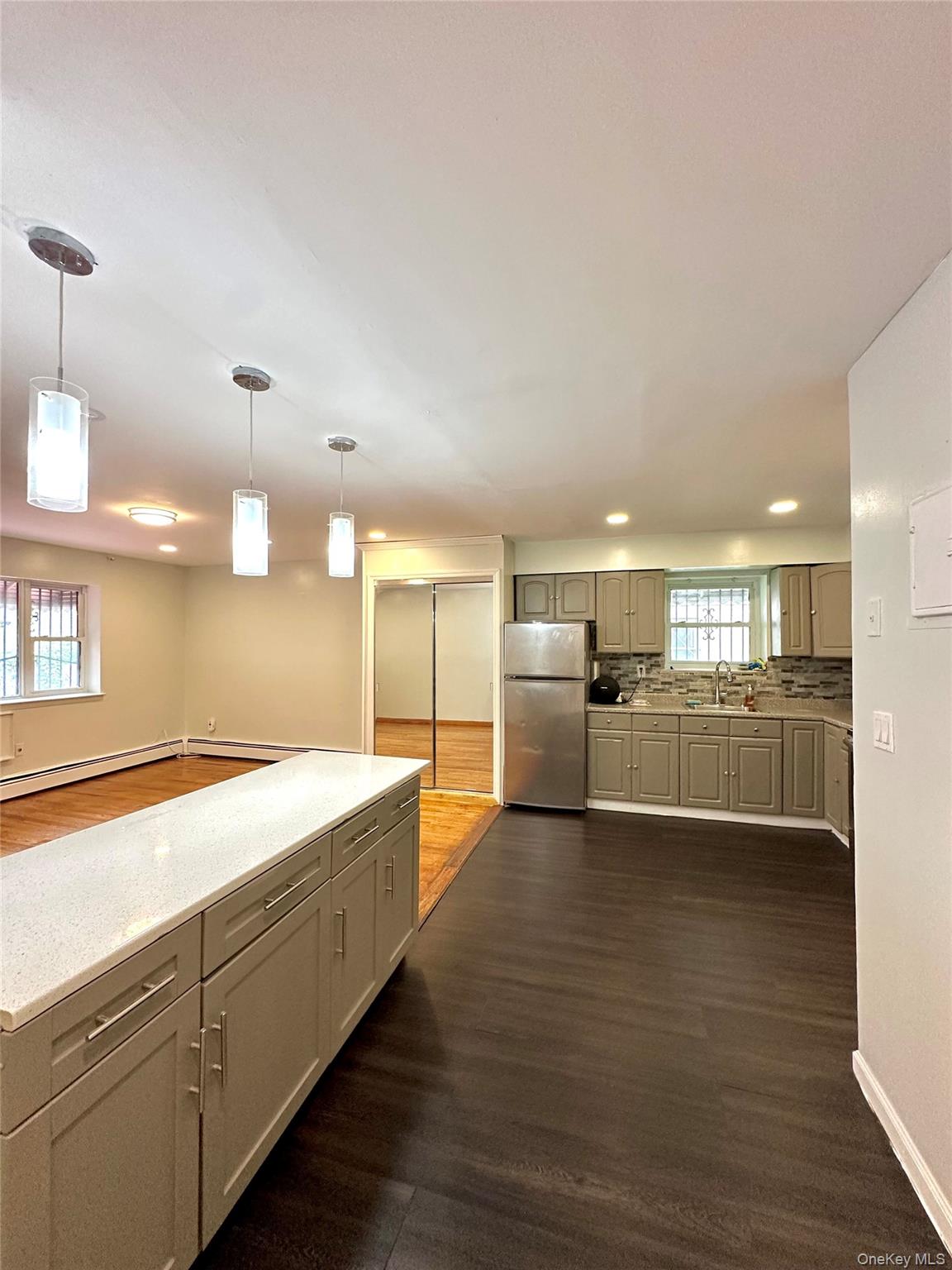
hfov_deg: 85.7
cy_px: 635
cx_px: 476
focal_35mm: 14
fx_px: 513
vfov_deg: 102.1
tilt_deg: +1.1
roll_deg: -1.2
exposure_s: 1/120
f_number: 2.2
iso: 320
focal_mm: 2.22
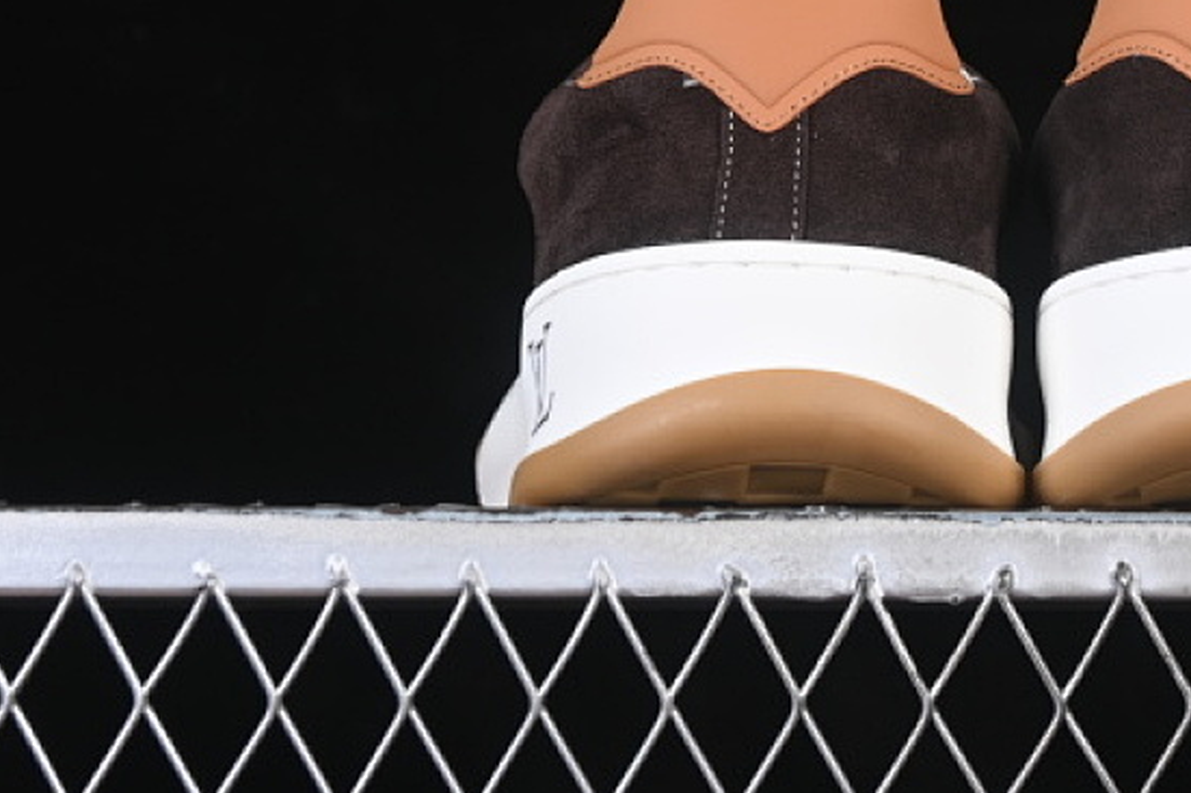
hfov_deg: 13.9
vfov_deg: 9.3
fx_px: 4862
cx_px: 1025
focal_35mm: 147
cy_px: 26
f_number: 6.3
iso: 160
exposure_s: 1/50
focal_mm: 50
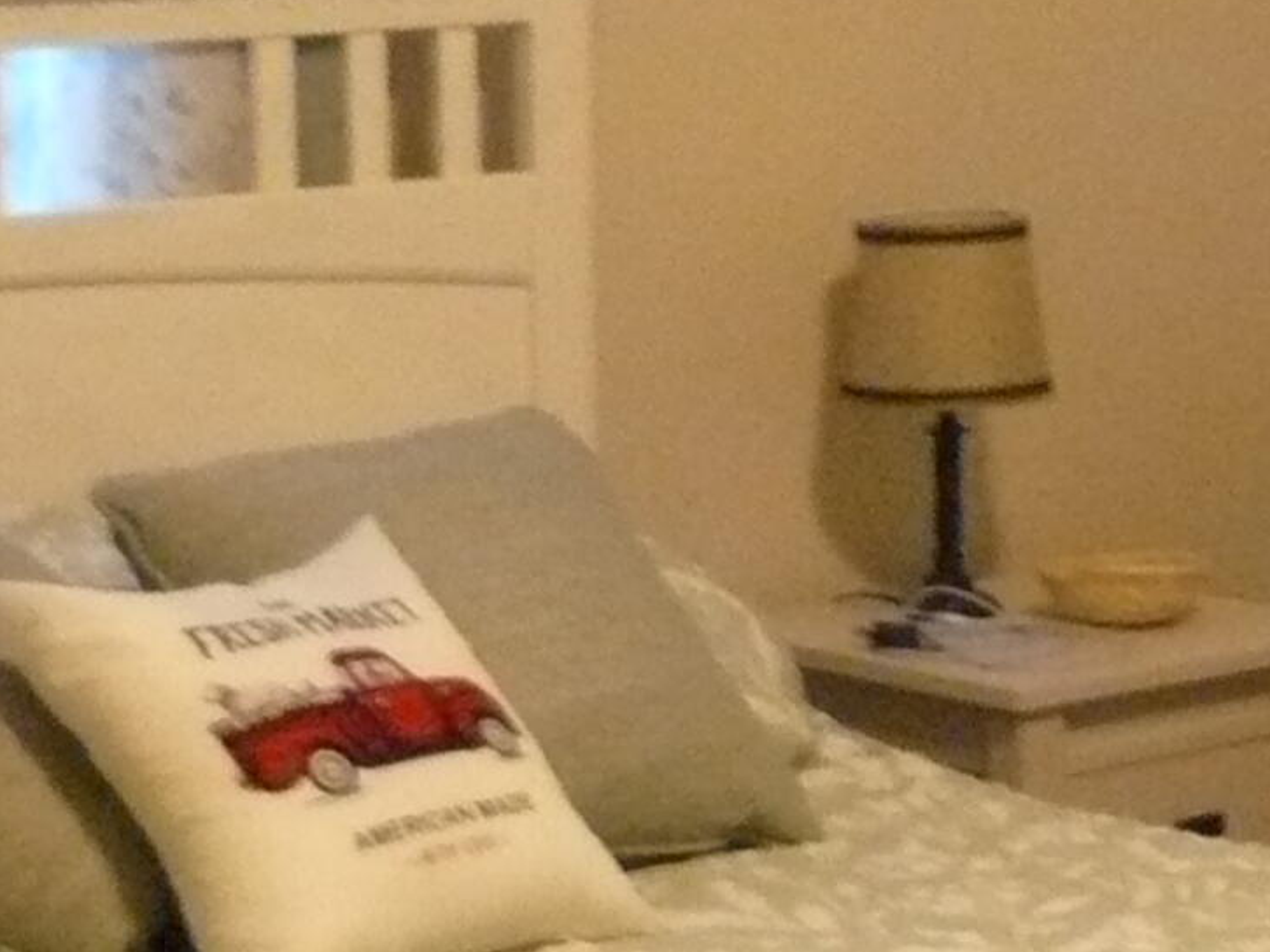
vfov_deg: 10.0
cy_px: 586
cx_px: 1489
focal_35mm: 149
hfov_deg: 12.9
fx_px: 5467
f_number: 2.8
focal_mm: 6
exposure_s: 1/20
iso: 400
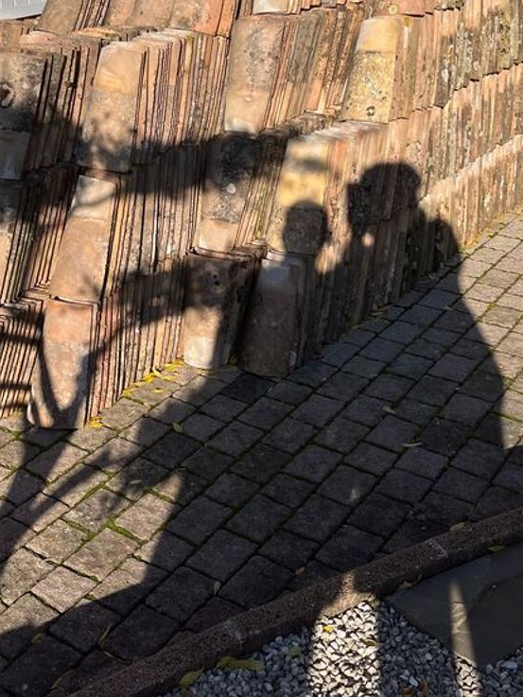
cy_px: 177
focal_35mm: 47
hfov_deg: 30.8
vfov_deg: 39.4
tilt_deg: -17.4
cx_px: 203
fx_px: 947
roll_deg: +4.1
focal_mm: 5.1
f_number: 1.6
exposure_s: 1/3623
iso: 50
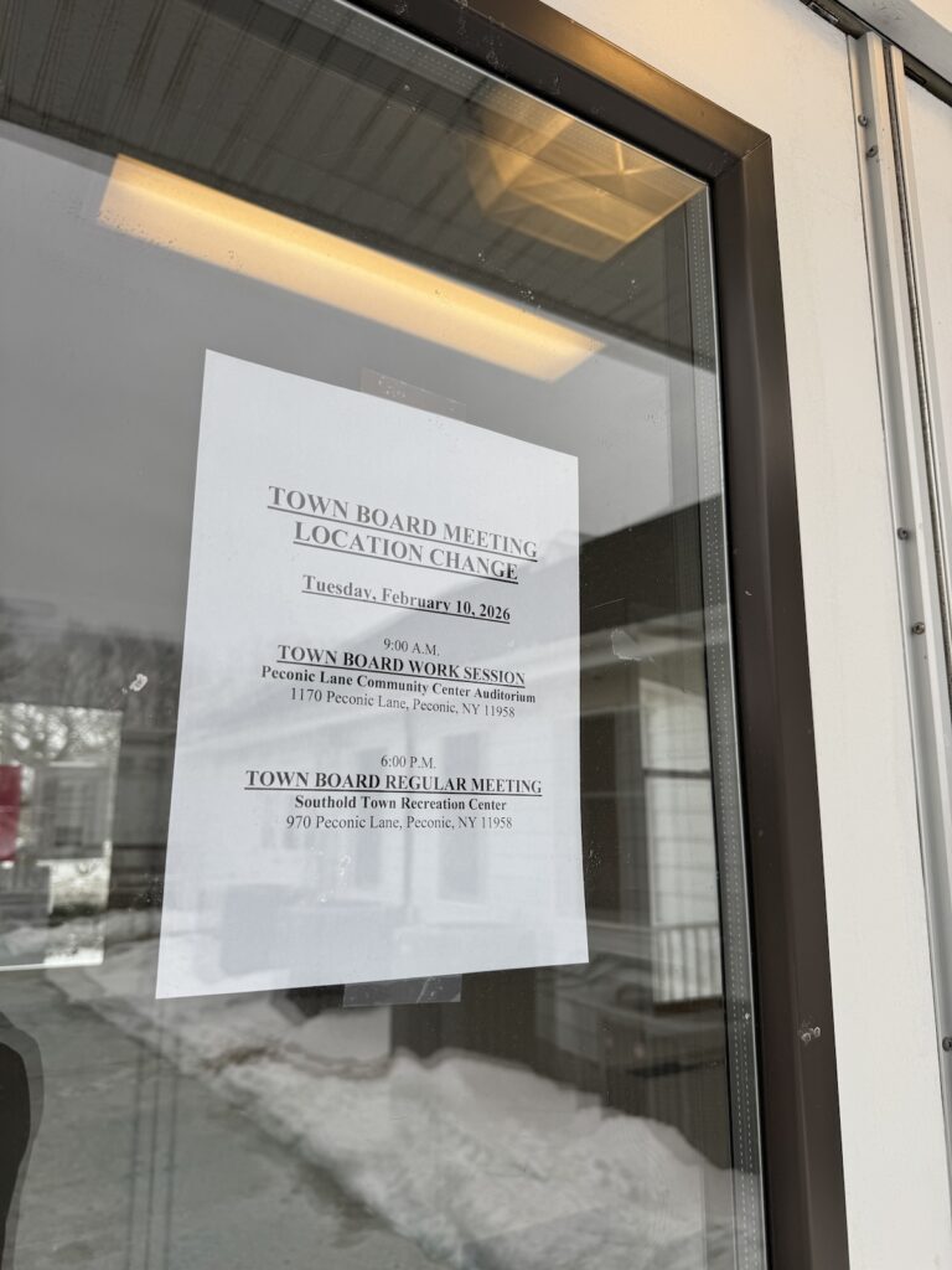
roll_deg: +0.0
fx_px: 880
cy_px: 635
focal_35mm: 24
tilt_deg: +11.9
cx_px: 476
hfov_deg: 56.8
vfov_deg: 71.6
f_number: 1.78
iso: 80
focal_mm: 6.76
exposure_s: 1/980
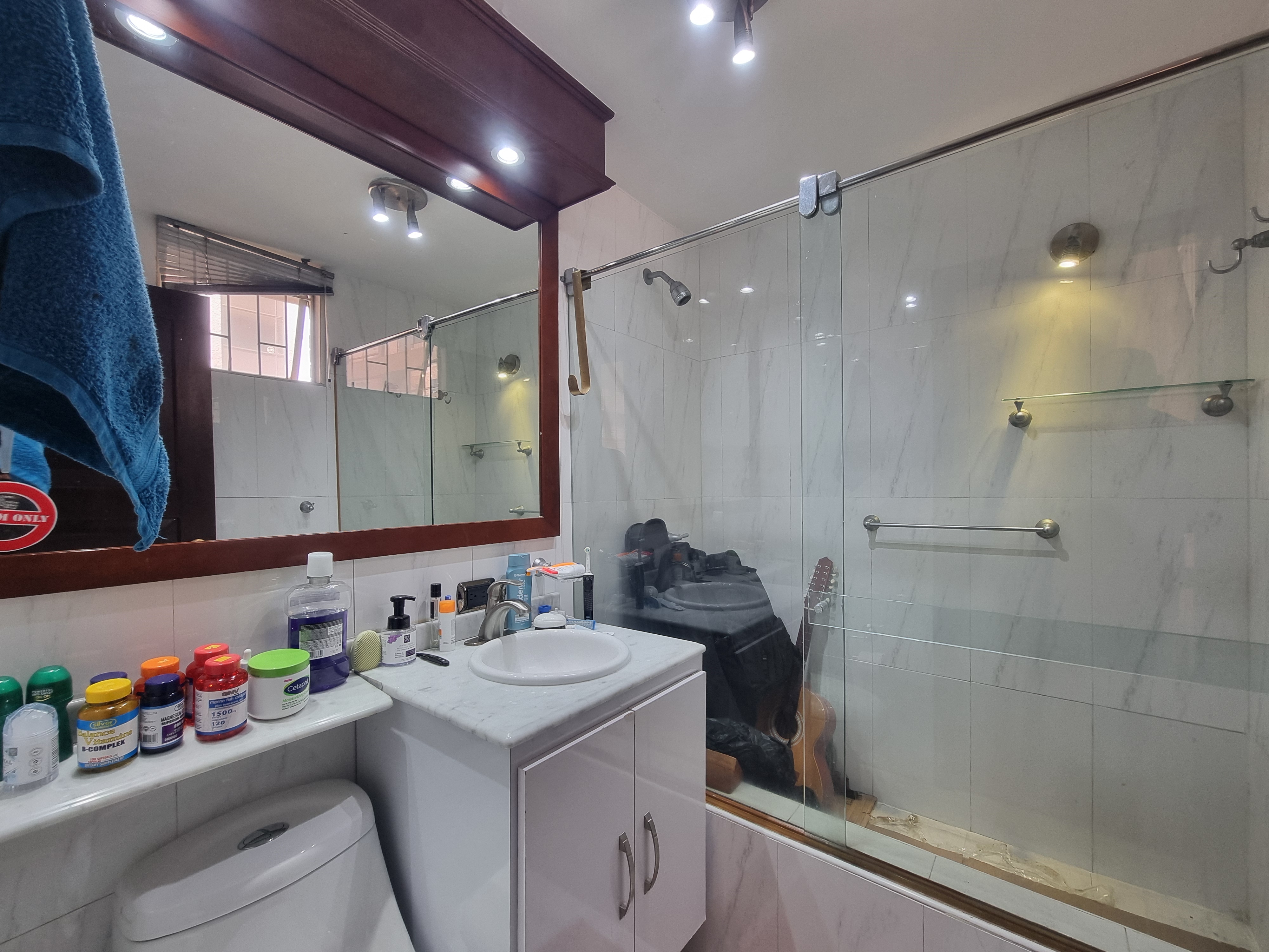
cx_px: 634
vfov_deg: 89.9
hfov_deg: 106.2
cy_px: 476
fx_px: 477
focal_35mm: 13
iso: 125
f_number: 2.2
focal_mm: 2.2
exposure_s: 1/60
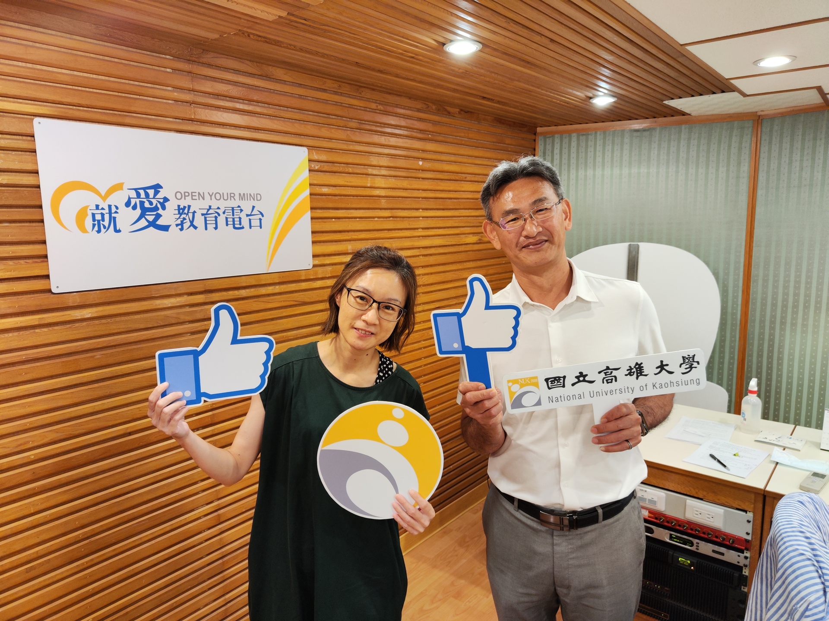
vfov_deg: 56.8
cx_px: 414
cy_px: 310
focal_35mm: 24
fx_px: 575
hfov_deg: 71.6
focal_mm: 5.59
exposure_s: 1/60
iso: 351
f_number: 1.88
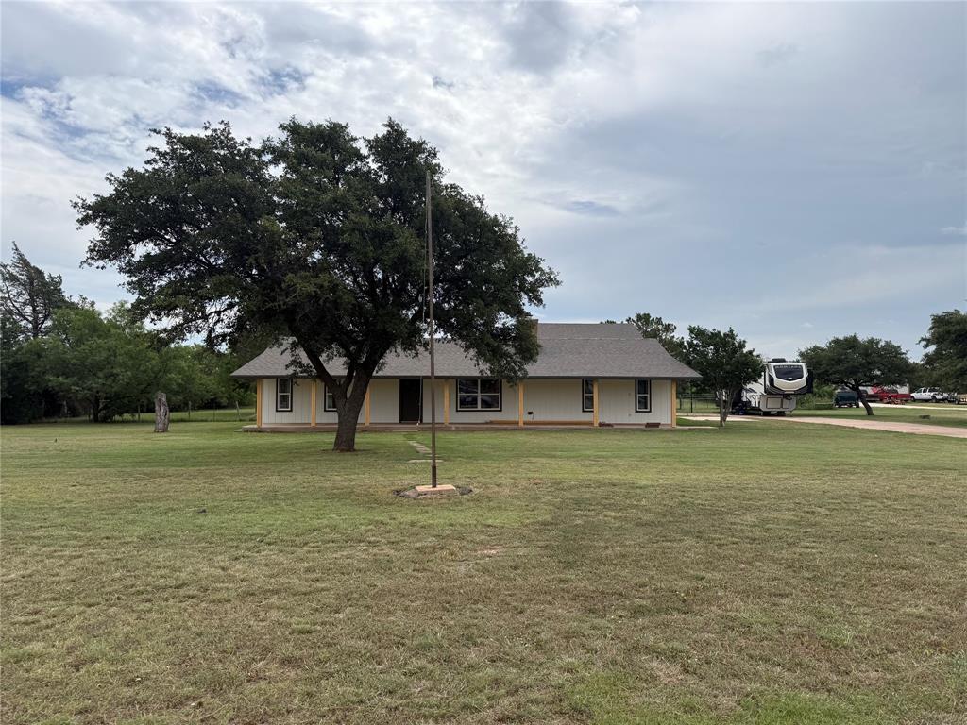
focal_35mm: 24
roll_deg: -0.4
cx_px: 484
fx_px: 670
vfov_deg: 56.8
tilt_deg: +2.7
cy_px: 362
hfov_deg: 71.6
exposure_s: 1/7353
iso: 80
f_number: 1.78
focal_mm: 6.76
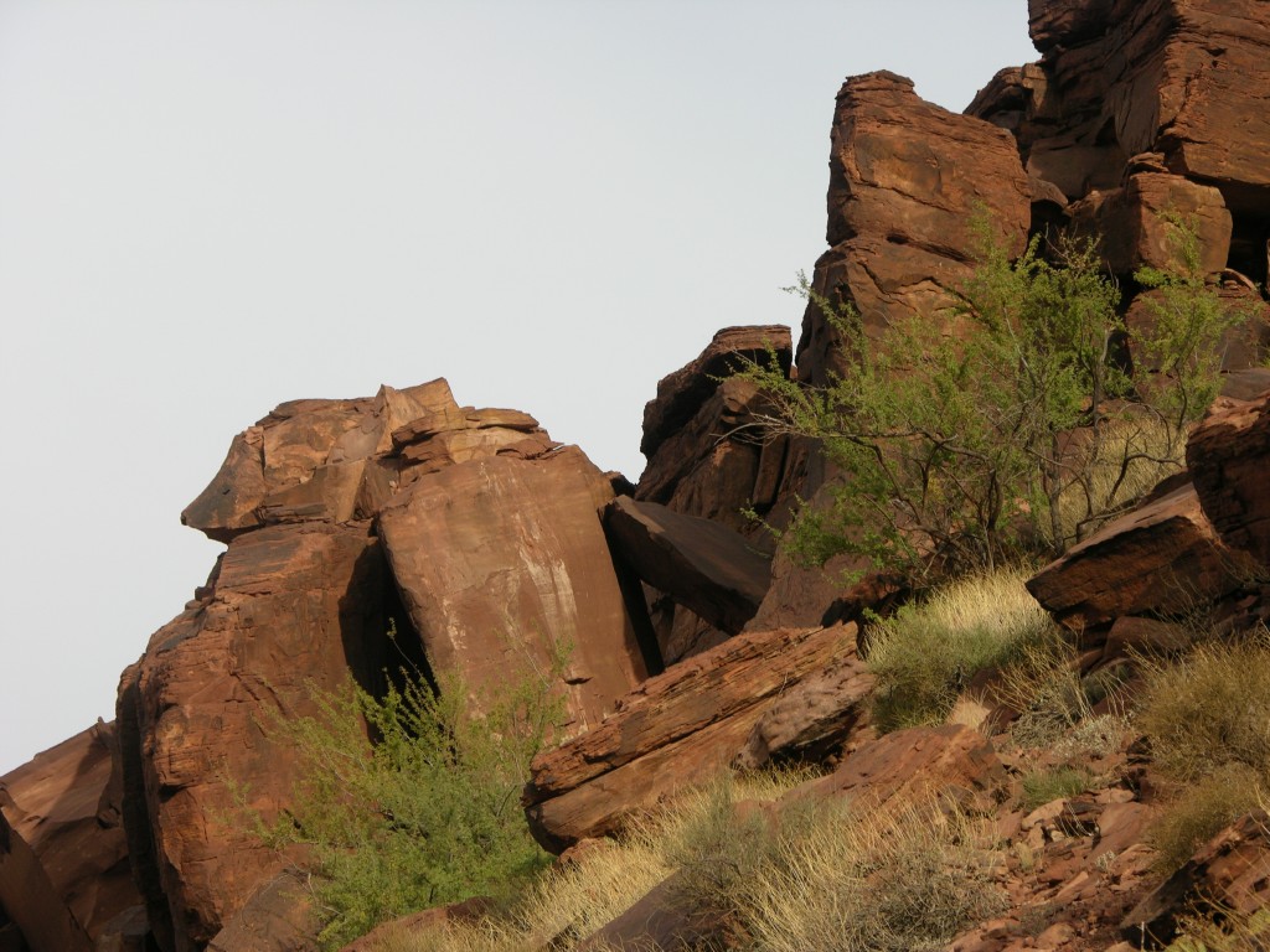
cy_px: 476
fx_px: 5136
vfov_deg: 10.6
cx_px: 635
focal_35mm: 140
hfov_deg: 14.1
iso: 50
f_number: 4.8
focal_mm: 34.7
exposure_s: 1/280
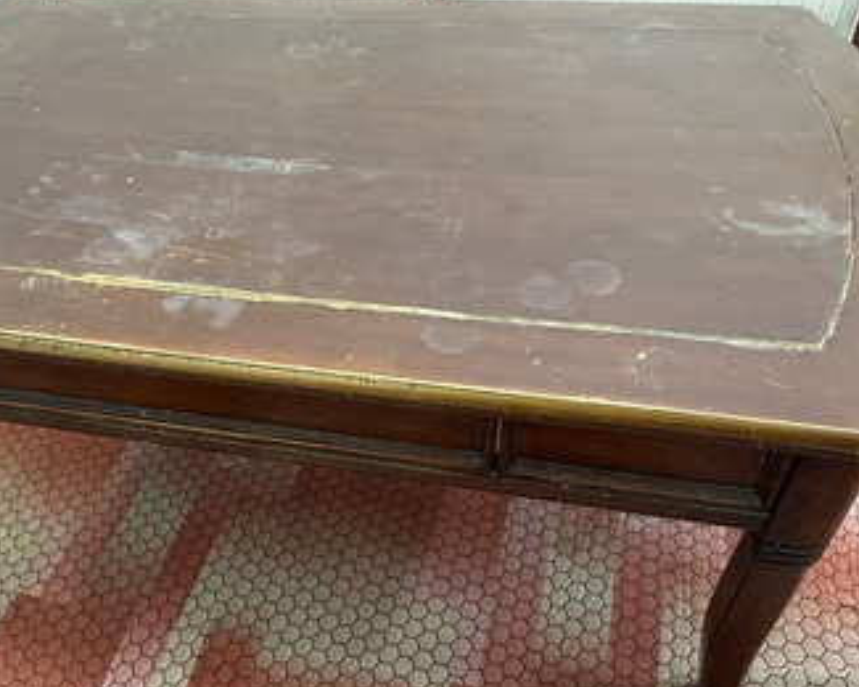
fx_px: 839
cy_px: 437
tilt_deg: -46.9
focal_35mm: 33
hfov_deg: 53.7
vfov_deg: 44.1
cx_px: 326
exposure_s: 1/60
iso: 640
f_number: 1.78
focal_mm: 6.86
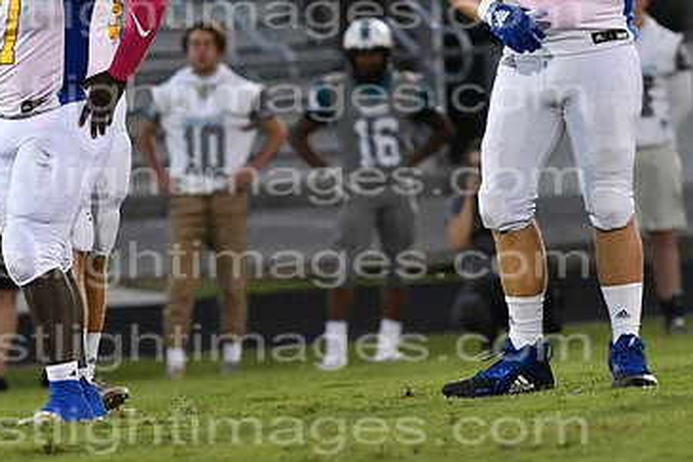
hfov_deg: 2.9
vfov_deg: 1.9
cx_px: 159
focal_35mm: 716
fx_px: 13776
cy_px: 140
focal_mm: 300
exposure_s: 1/1000
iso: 6400
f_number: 5
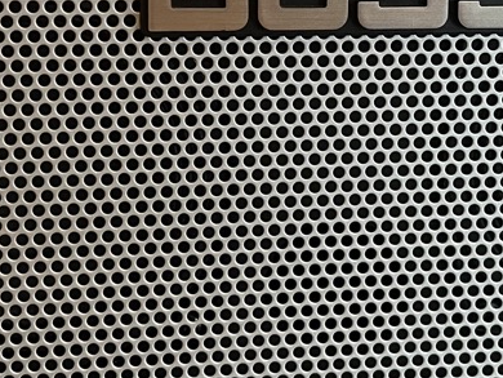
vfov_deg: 18.3
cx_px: 295
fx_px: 1163
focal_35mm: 80
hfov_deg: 24.4
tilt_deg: -8.5
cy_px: 70
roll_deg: -0.4
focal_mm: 5.1
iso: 320
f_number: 1.6
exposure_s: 1/60
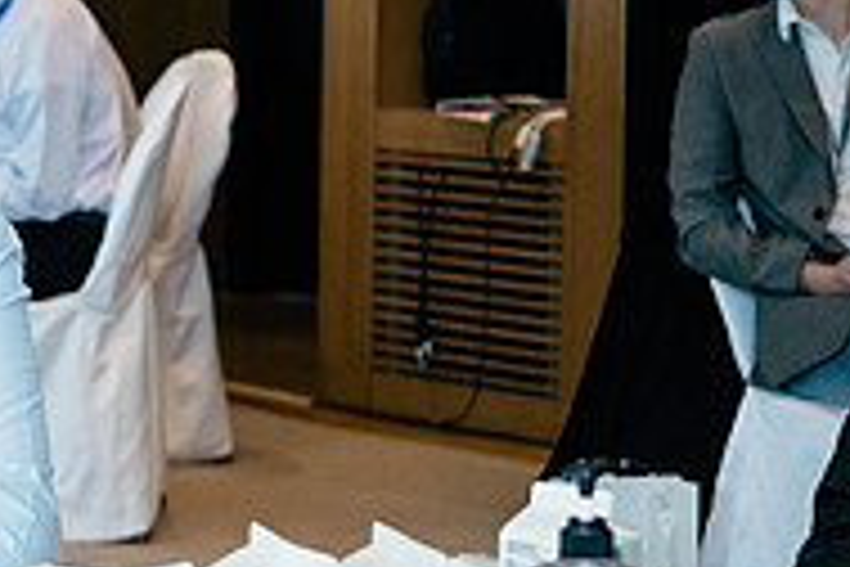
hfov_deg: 12.2
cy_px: 317
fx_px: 3848
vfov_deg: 8.4
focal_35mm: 163
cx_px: -292
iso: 320
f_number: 1.7
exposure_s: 1/125
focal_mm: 25
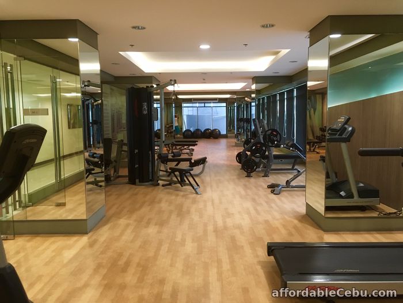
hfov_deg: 61.7
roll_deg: +1.1
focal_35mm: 29
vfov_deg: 48.2
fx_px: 338
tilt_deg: -5.8
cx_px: 202
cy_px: 152
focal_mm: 4.15
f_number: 2.2
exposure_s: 1/15
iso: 200
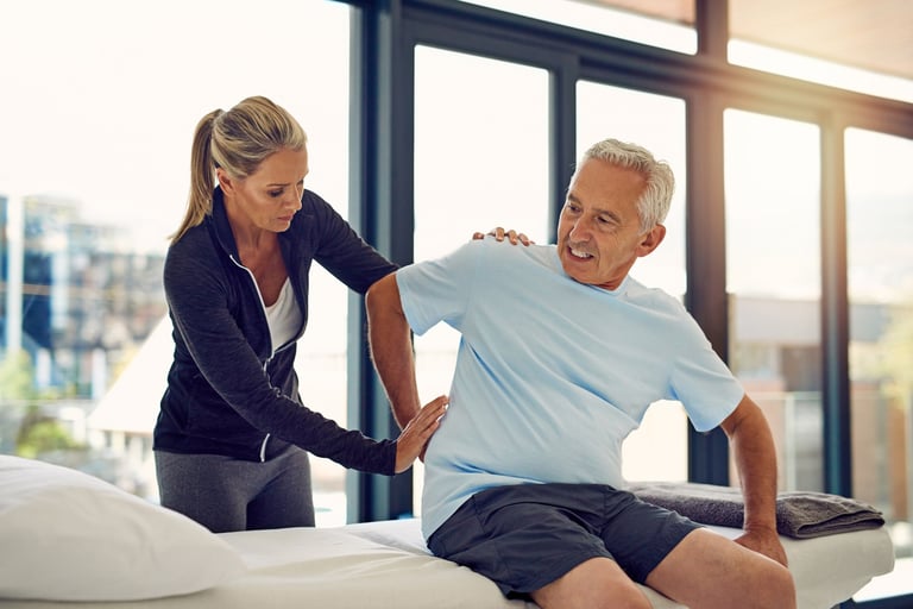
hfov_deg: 39.6
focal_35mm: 50
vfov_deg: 27.0
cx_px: 456
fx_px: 1268
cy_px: 304
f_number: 2
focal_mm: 50
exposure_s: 1/1600
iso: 320
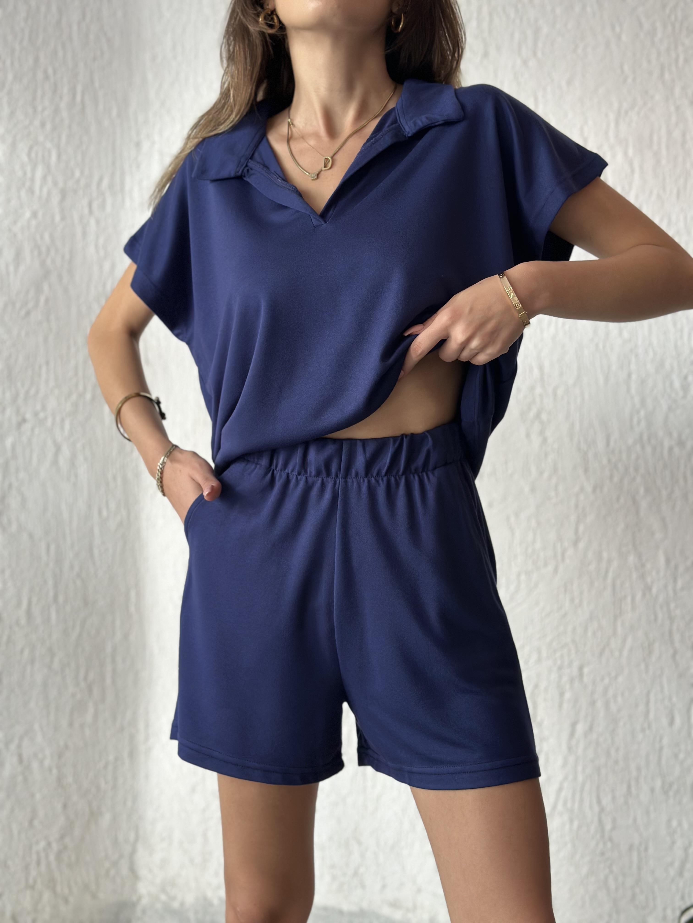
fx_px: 1281
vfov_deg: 39.7
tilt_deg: -3.3
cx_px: 346
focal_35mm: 48
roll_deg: +0.1
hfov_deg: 30.3
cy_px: 462
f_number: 1.78
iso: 160
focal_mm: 6.86
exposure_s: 1/60
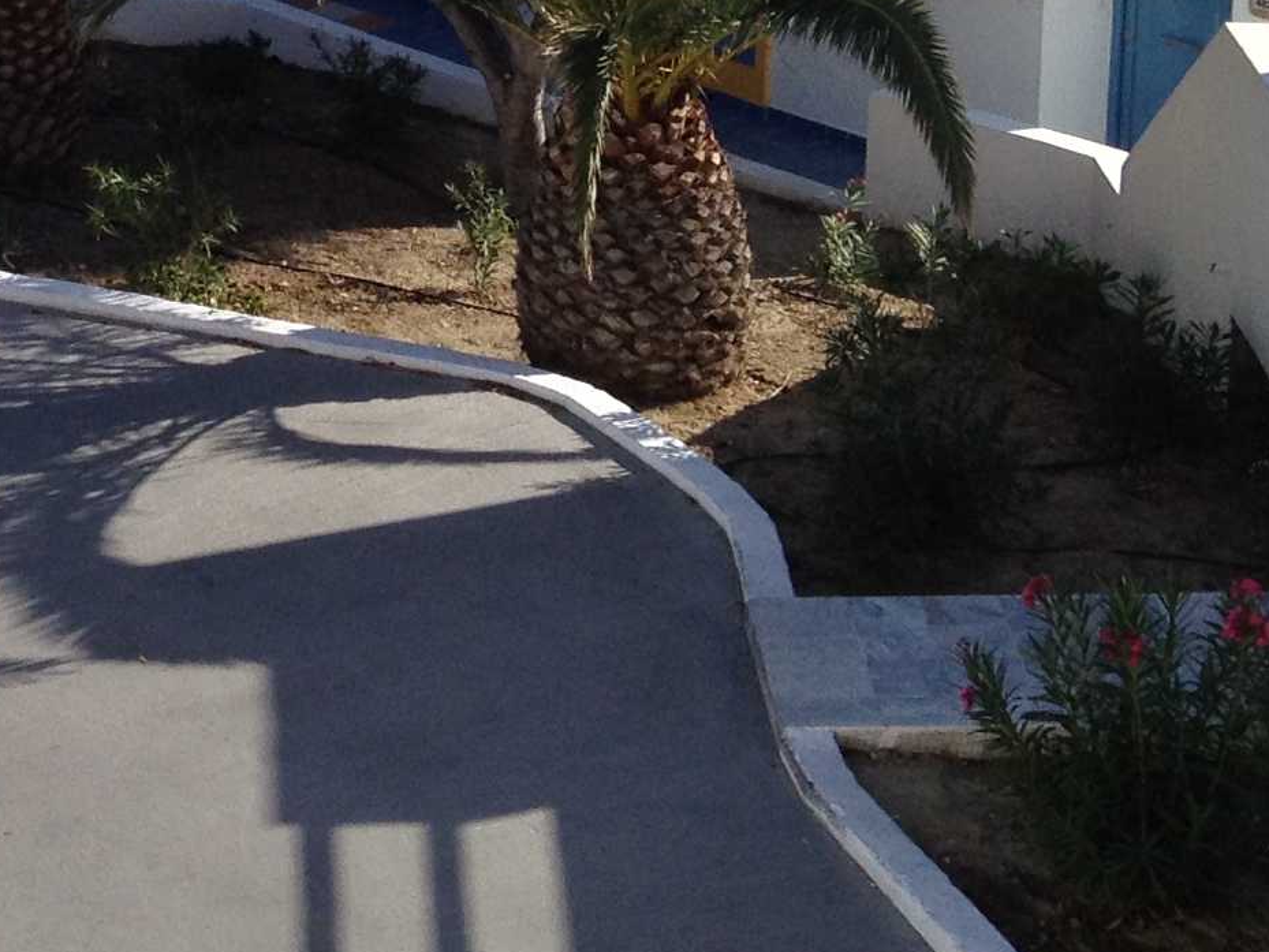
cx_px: -366
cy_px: -481
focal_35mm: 123
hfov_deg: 15.3
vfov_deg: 11.5
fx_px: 4510
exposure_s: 1/1972
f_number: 2.4
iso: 64
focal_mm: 4.28
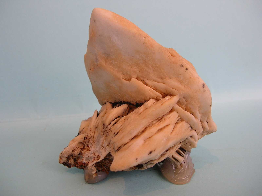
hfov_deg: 50.2
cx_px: 131
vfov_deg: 38.6
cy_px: 98
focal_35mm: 37
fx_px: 280
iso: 50
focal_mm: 6.2
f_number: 2.7
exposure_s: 1/15
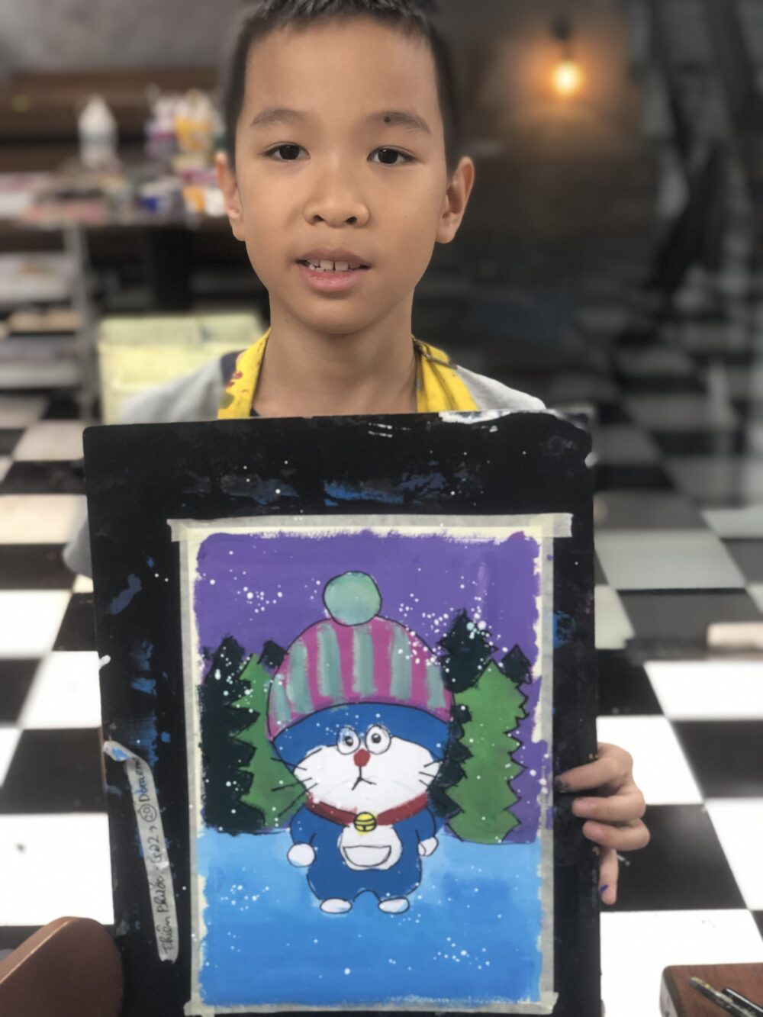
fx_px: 1528
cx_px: 382
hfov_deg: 28.0
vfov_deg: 36.8
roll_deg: -0.2
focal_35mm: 52
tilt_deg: -20.7
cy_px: 508
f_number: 2.4
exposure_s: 1/50
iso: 100
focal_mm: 6
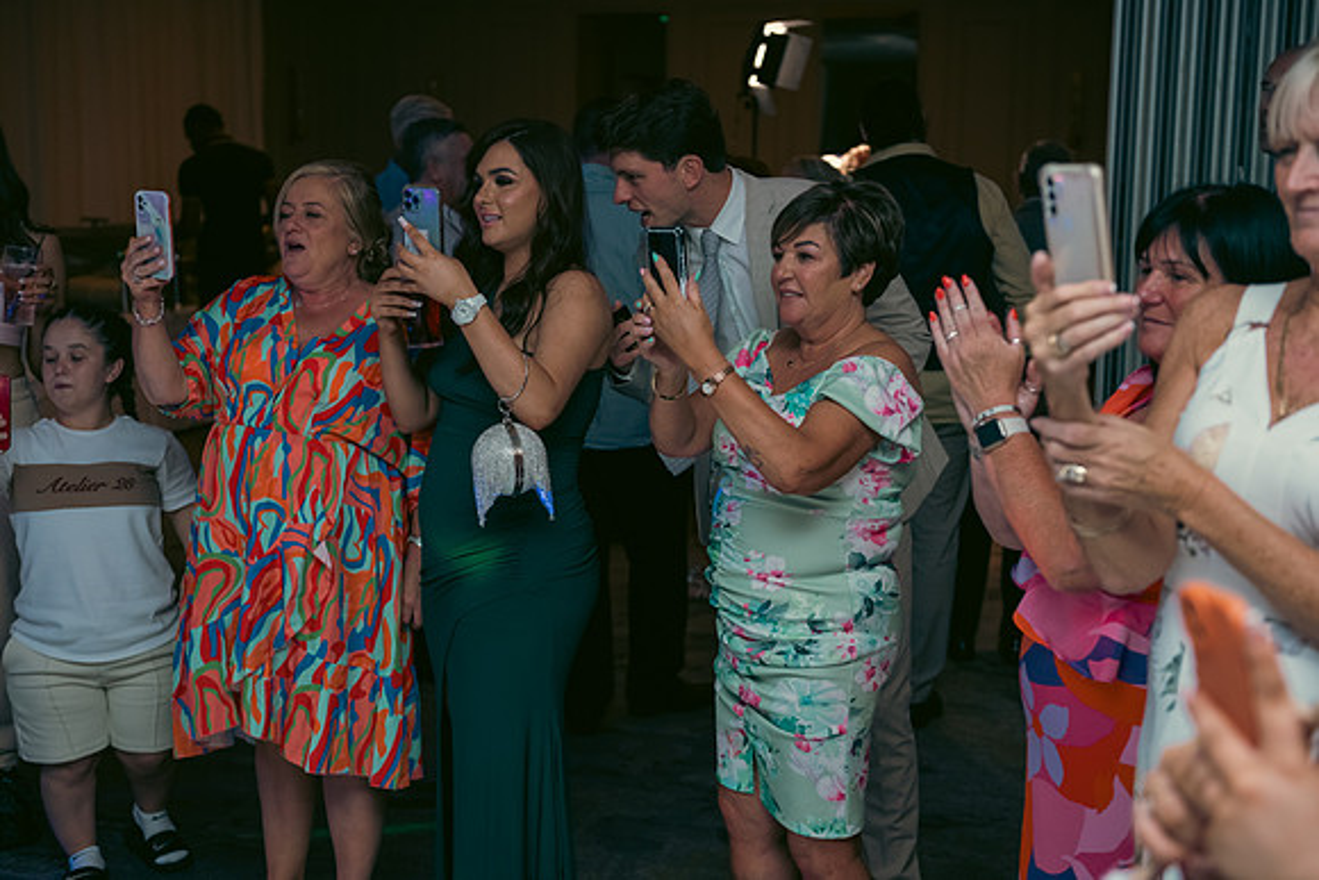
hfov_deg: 36.2
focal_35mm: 55
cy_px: 440
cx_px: 660
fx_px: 2016
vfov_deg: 24.6
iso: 640
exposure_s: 1/160
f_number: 3.5
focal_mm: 55
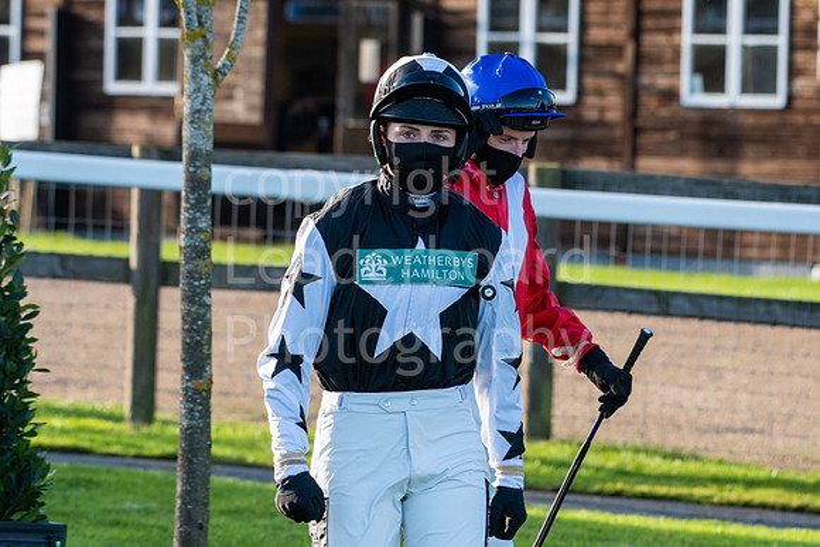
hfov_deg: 6.2
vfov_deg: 4.2
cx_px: 410
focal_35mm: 330
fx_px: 7518
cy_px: 274
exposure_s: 1/500
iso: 800
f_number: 6.3
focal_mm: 220
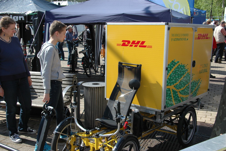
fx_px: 282
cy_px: 76
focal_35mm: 45
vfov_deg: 29.8
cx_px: 113
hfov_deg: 43.6
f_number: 8
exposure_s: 1/250
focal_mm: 30
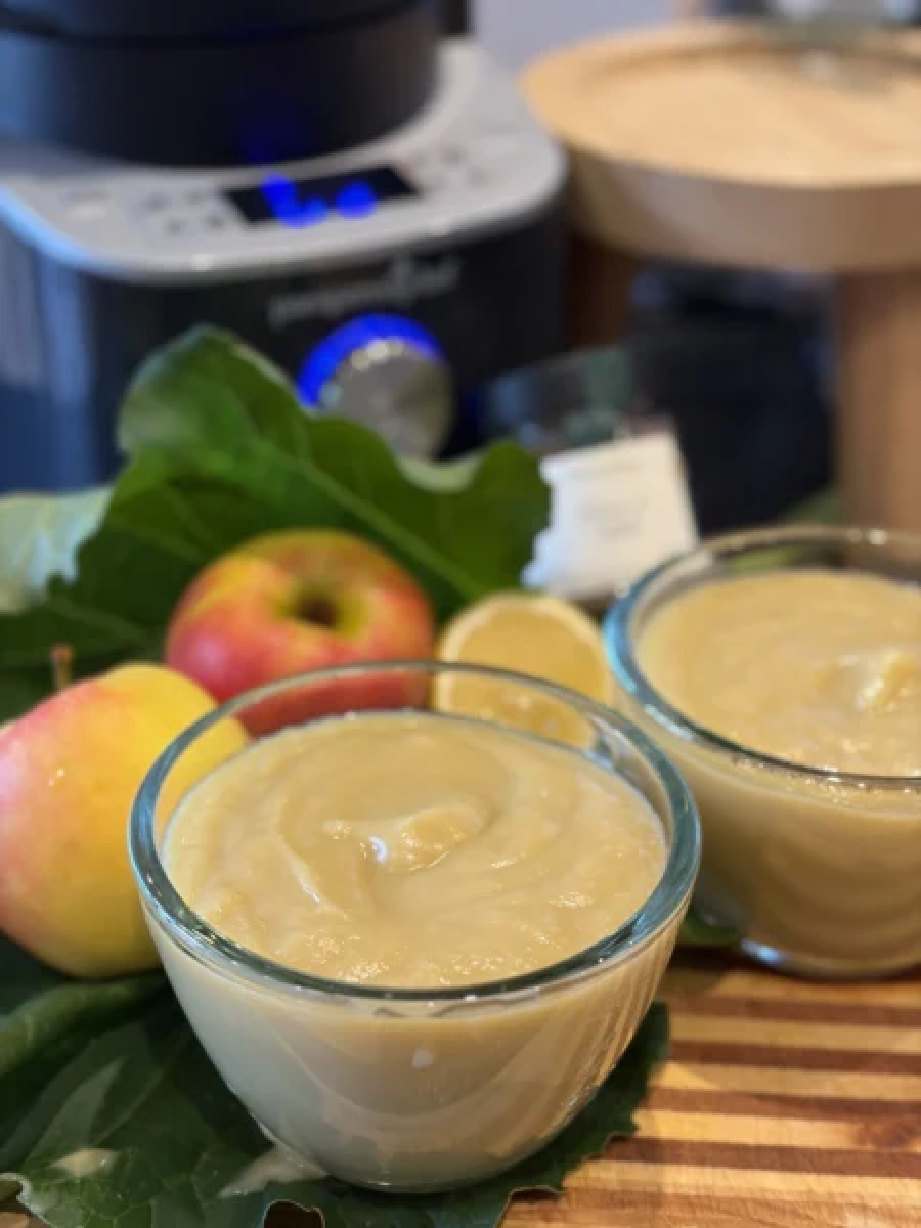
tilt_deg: -30.3
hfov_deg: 28.0
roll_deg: +0.0
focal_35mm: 52
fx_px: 1845
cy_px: 614
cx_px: 460
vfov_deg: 36.8
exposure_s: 1/50
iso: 100
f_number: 1.6
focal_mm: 5.96
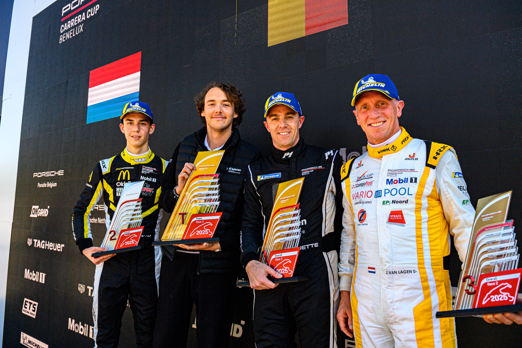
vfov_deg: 52.4
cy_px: 174
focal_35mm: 24
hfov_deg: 72.8
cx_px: 259
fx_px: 354
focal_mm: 24
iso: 500
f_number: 5
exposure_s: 1/2000
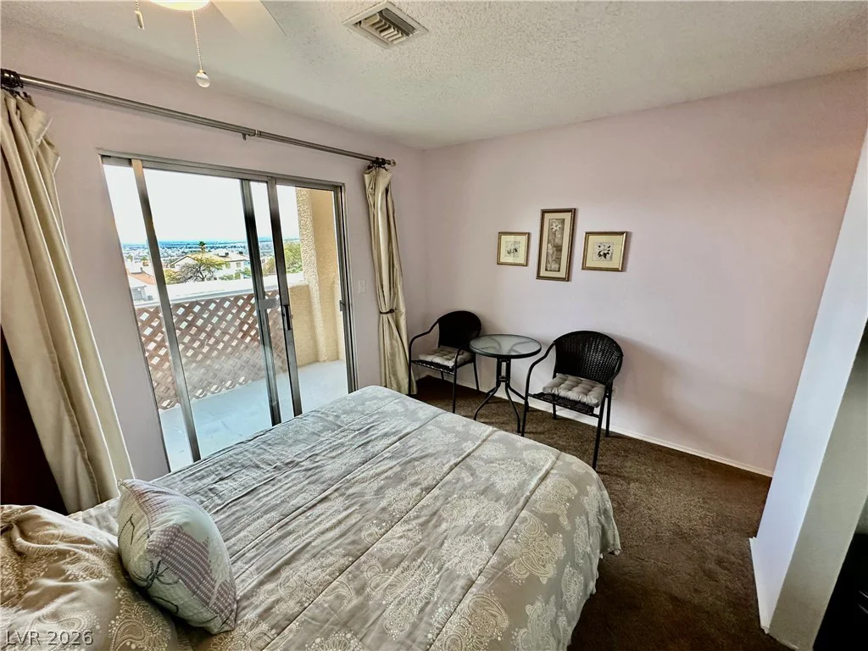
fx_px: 351
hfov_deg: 102.1
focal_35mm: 14
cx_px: 434
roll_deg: +0.4
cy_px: 326
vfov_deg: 85.7
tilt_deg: -14.3
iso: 200
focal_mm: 2.22
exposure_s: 1/120
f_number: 2.2
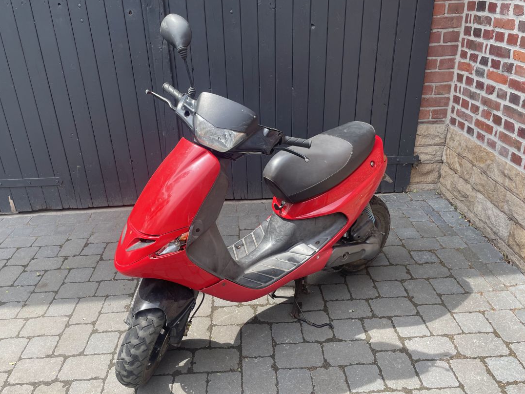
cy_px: 213
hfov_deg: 61.6
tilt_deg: -25.3
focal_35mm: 29
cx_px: 252
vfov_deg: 48.2
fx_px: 440
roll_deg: +3.2
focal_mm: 4.2
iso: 32
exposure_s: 1/612
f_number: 1.6
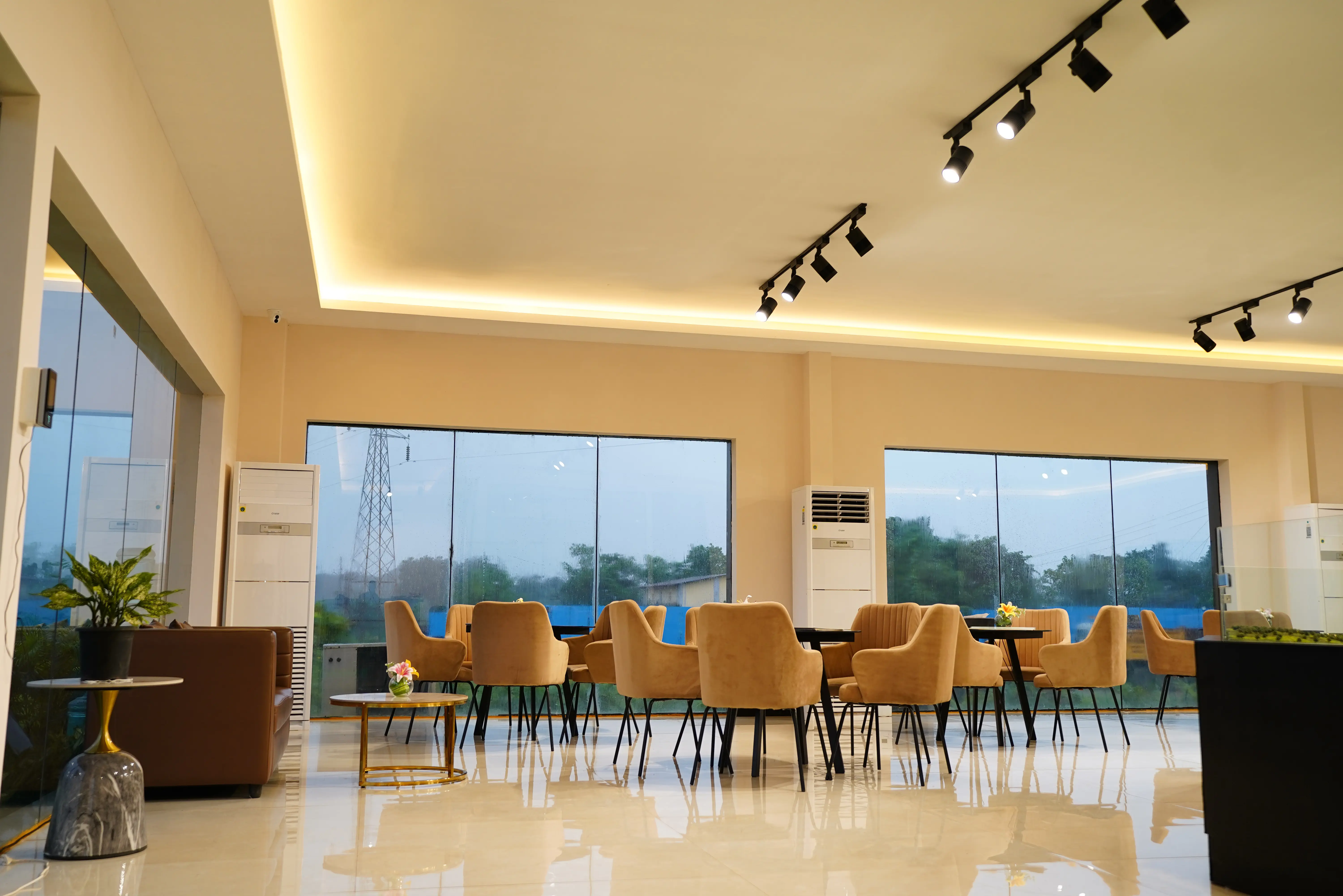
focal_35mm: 33
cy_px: 448
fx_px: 1231
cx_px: 672
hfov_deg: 57.2
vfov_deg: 40.0
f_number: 2.8
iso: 320
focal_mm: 33
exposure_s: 1/80
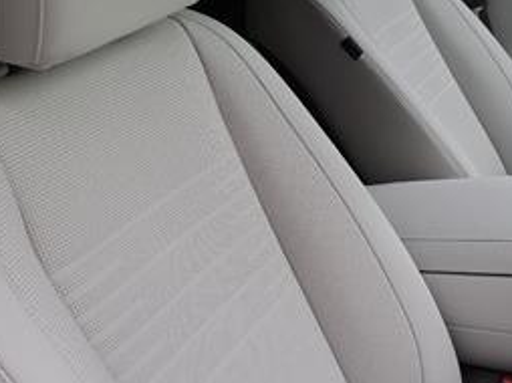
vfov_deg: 25.2
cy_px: 222
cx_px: 345
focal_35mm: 58
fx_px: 857
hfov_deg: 33.0
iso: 400
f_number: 1.8
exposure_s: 1/30
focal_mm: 5.54
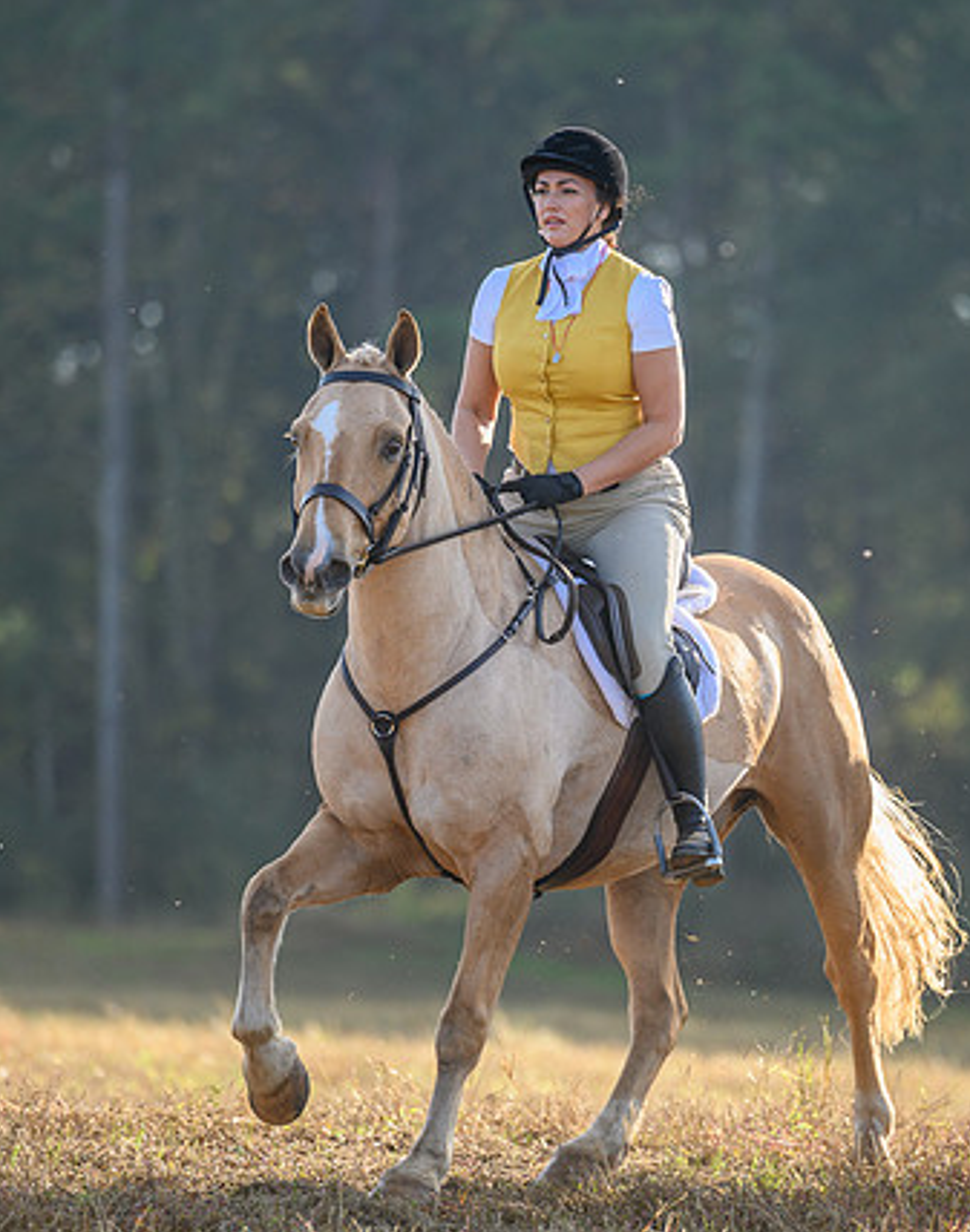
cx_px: 599
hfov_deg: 4.4
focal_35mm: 345
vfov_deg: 5.6
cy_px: 542
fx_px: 12502
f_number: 2.8
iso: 320
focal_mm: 200
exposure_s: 1/2000
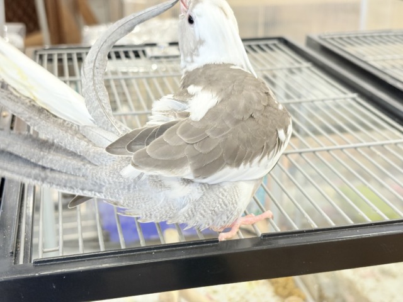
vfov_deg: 28.0
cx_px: 202
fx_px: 605
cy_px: 151
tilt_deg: -21.8
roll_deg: +1.0
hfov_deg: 36.8
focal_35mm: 52
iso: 100
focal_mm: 5.96
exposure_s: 1/100
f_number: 1.6
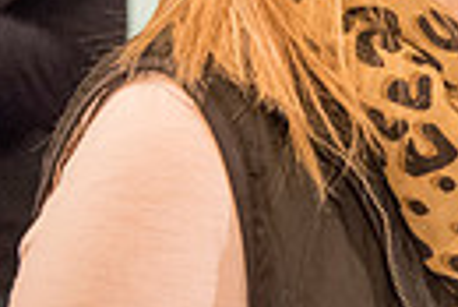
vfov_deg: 7.6
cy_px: -157
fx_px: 2267
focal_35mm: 178
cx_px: 648
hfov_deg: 11.2
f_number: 2.8
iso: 4000
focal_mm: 40
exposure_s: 1/60
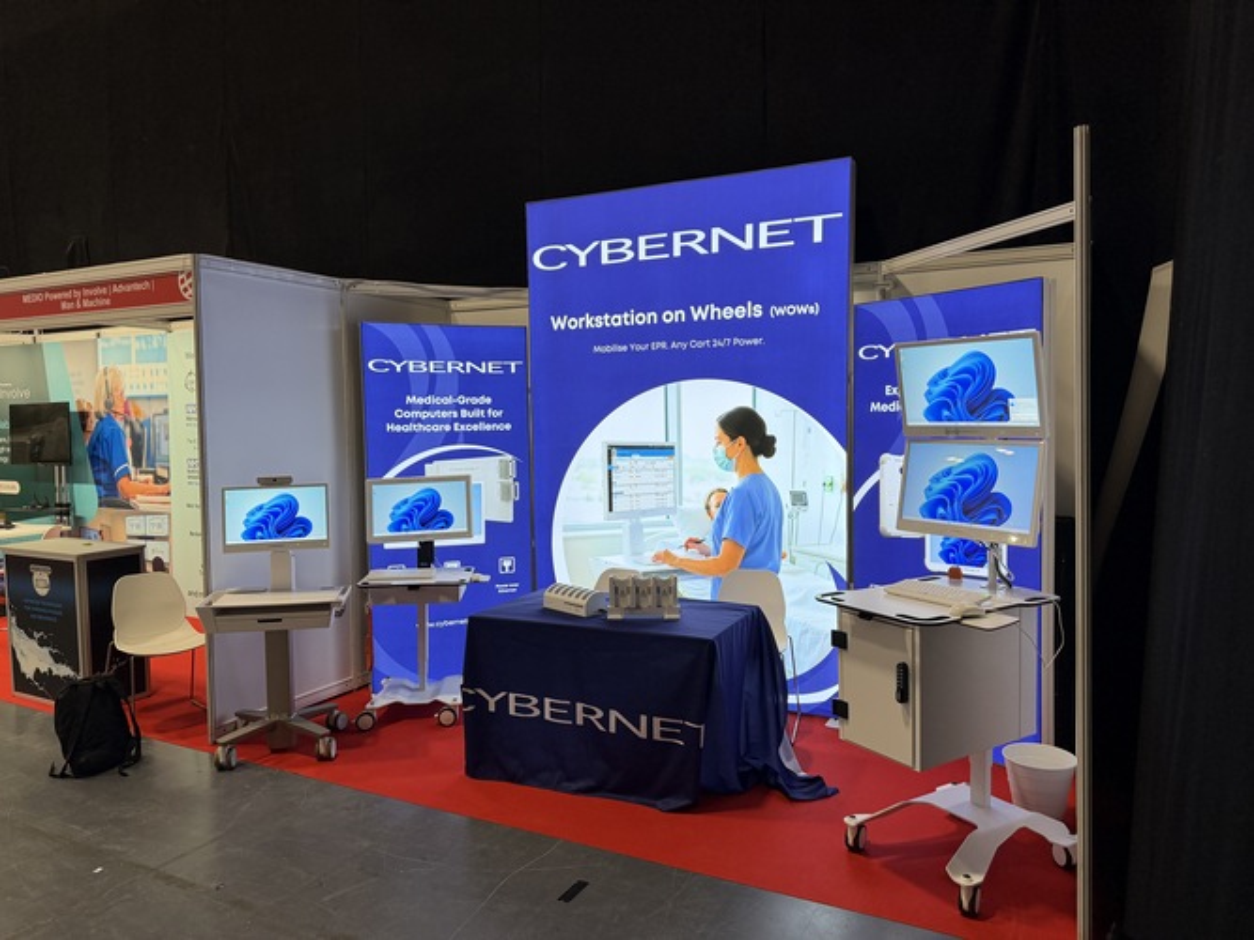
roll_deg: +1.2
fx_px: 869
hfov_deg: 71.6
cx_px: 627
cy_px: 470
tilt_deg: -3.8
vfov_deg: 56.8
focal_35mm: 24
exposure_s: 1/90
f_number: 1.78
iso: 200
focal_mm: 6.76
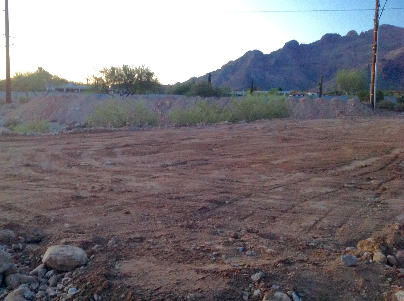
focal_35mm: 39
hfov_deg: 47.9
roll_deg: -1.5
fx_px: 454
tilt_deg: -4.8
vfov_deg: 36.7
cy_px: 148
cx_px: 182
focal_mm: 4.28
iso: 320
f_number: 2.4
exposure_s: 1/15
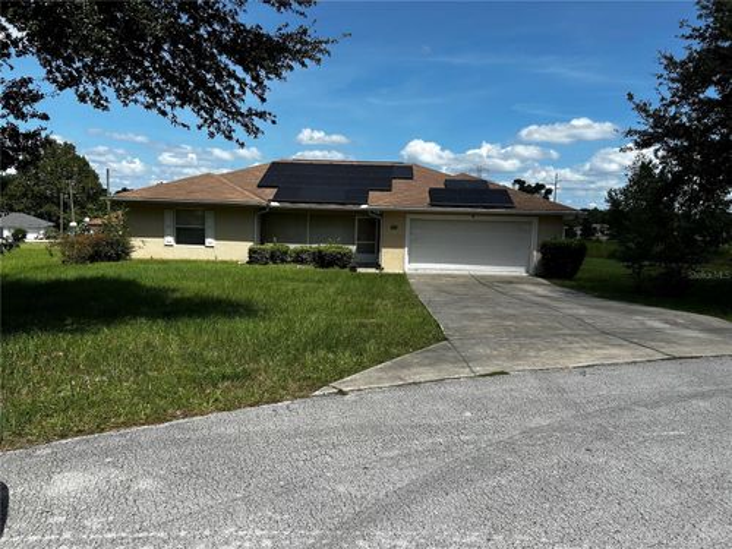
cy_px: 274
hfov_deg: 67.3
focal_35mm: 26
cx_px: 366
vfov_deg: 53.1
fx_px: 550
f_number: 1.5
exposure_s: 1/4444
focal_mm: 5.7
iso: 50
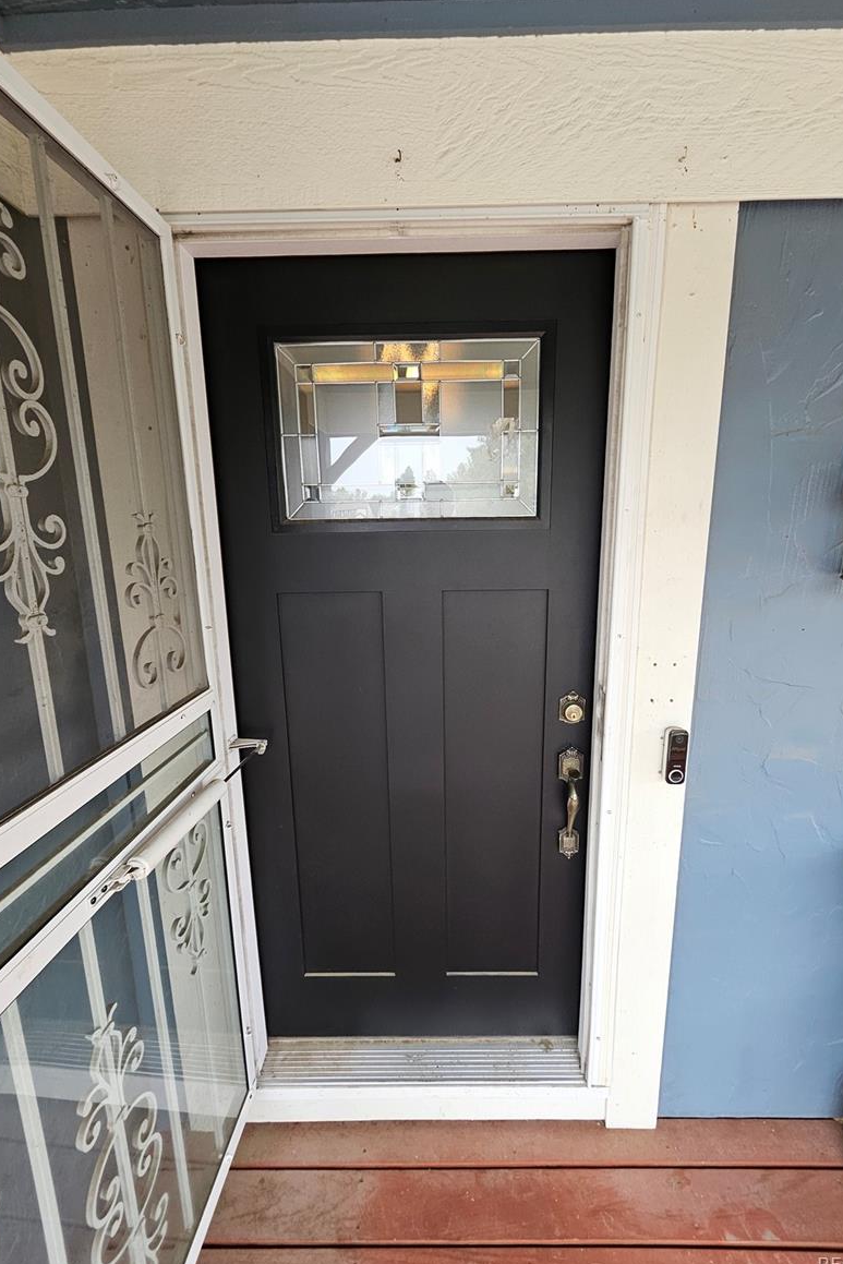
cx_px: 424
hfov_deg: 81.2
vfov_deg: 104.2
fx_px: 492
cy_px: 624
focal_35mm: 14
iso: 64
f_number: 2.2
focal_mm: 1.74
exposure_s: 1/60
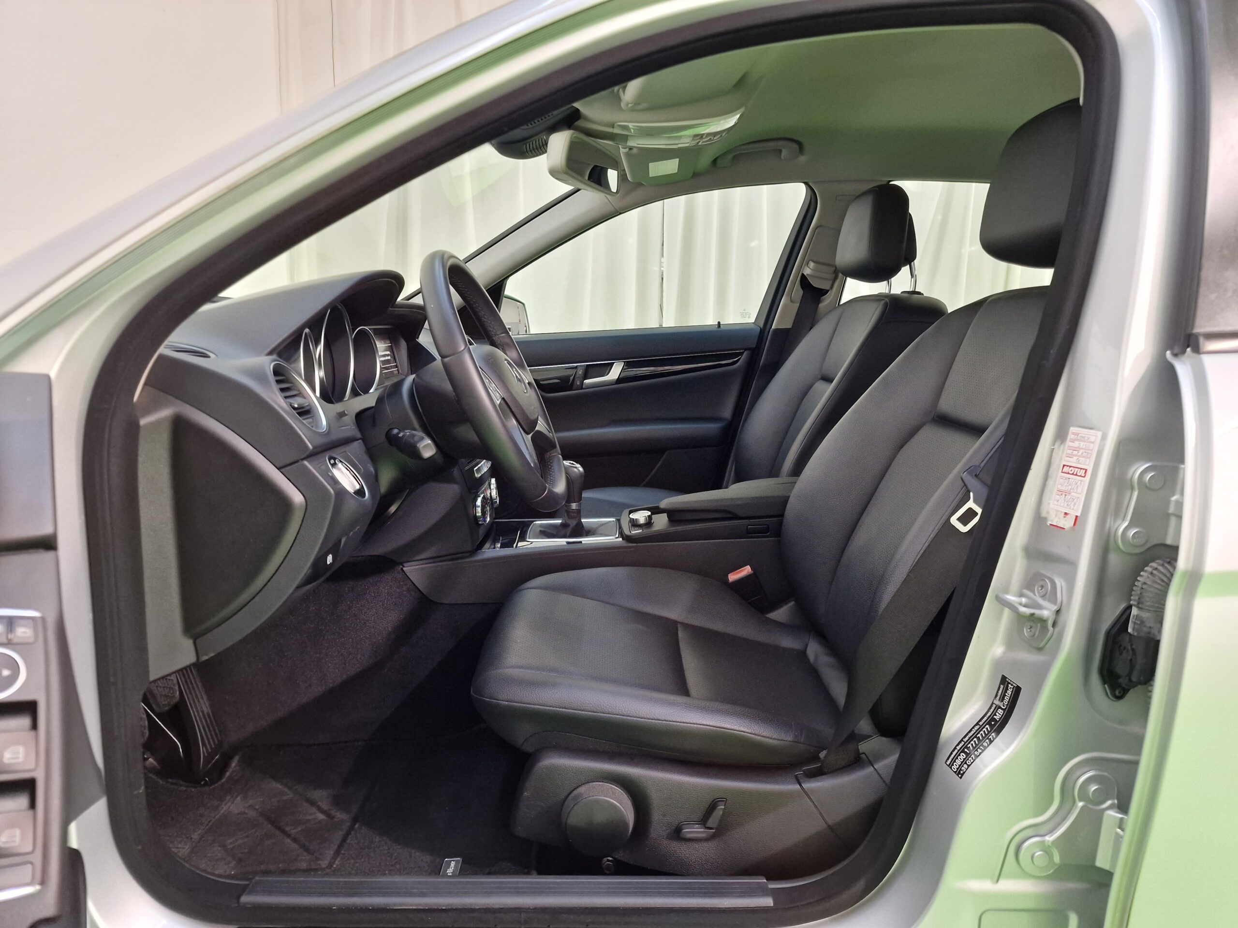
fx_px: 823
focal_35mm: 23
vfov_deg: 58.9
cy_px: 464
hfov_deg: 73.9
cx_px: 619
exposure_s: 1/50
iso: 400
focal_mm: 6.4
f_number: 1.8
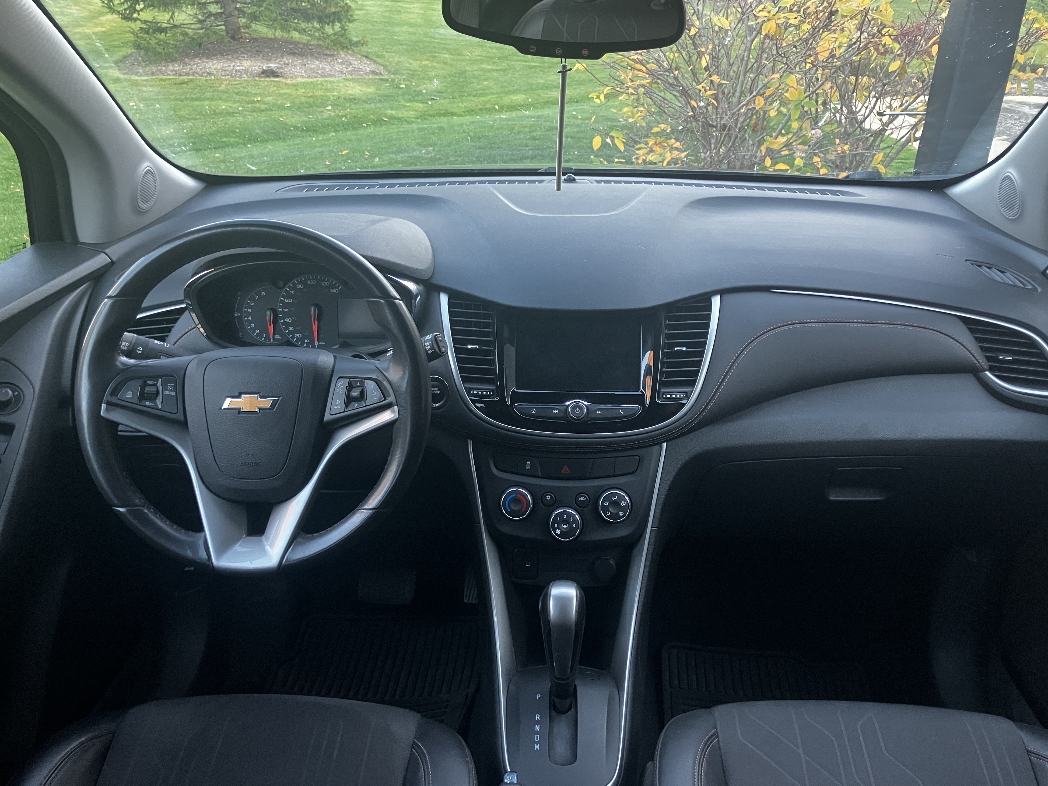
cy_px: 402
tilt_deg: -23.4
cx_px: 539
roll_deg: -2.2
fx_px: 878
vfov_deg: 48.2
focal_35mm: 29
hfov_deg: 61.6
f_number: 1.8
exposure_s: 1/60
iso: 250
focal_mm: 3.99
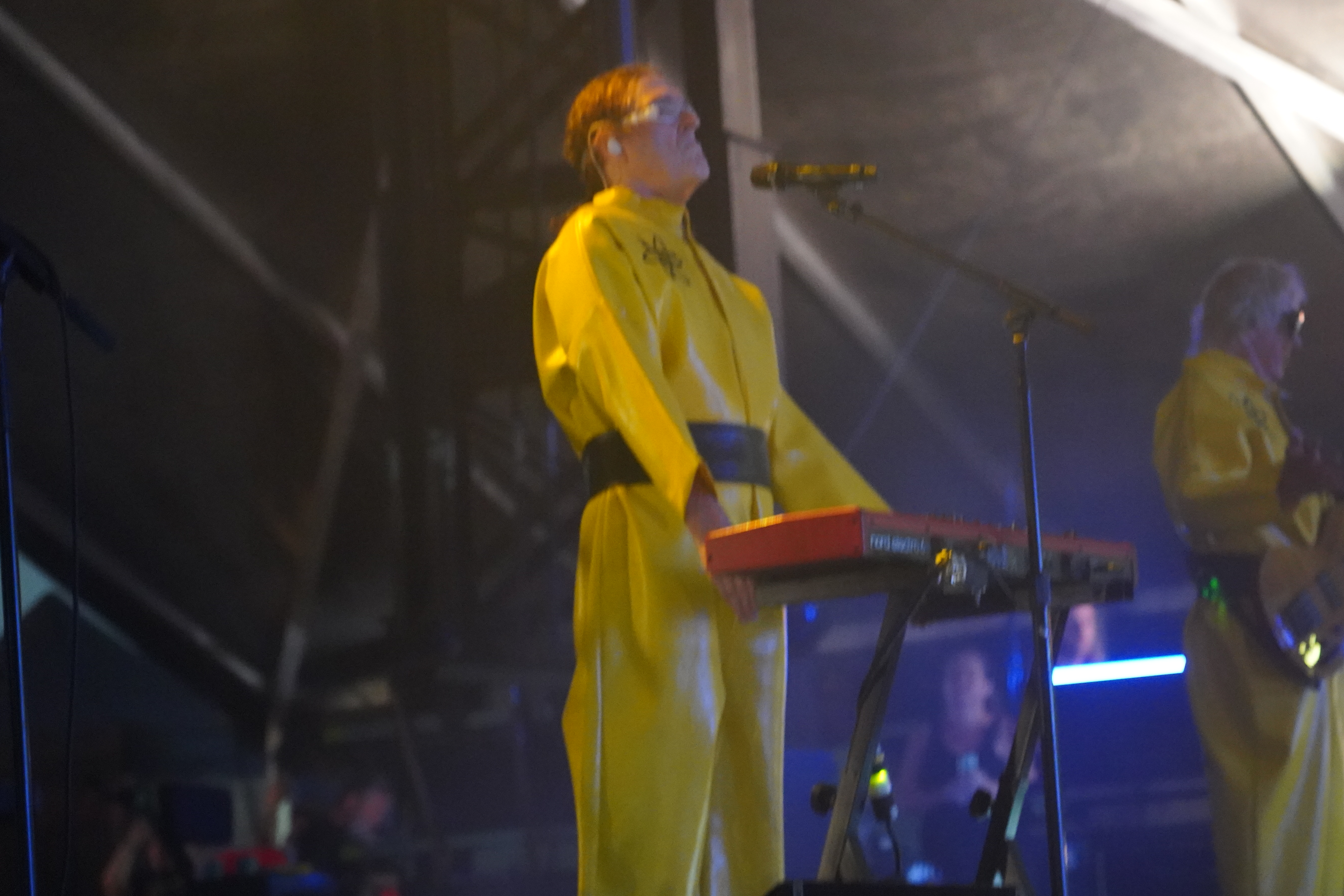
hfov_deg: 17.3
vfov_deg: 11.6
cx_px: 747
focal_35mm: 118
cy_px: 484
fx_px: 4405
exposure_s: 1/15
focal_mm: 105
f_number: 4
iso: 12800
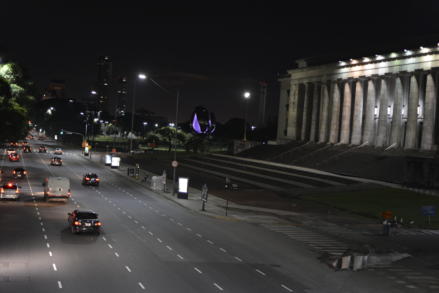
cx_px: 220
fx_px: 640
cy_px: 146
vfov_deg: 25.8
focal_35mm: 52
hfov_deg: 37.9
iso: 1250
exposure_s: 1/50
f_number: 1.8
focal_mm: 35
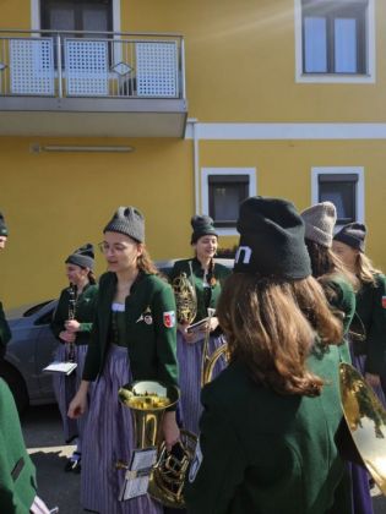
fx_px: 342
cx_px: 193
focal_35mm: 23
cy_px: 257
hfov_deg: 58.9
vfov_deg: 73.9
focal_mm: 5.4
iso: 25
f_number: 1.8
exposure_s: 1/895
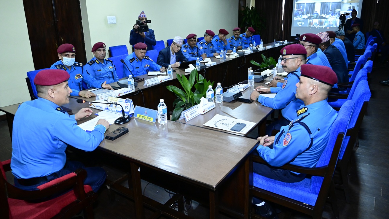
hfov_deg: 71.9
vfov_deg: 44.3
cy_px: 93
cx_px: 194
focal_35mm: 26
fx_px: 268
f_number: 4
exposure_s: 1/125
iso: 6400
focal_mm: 24
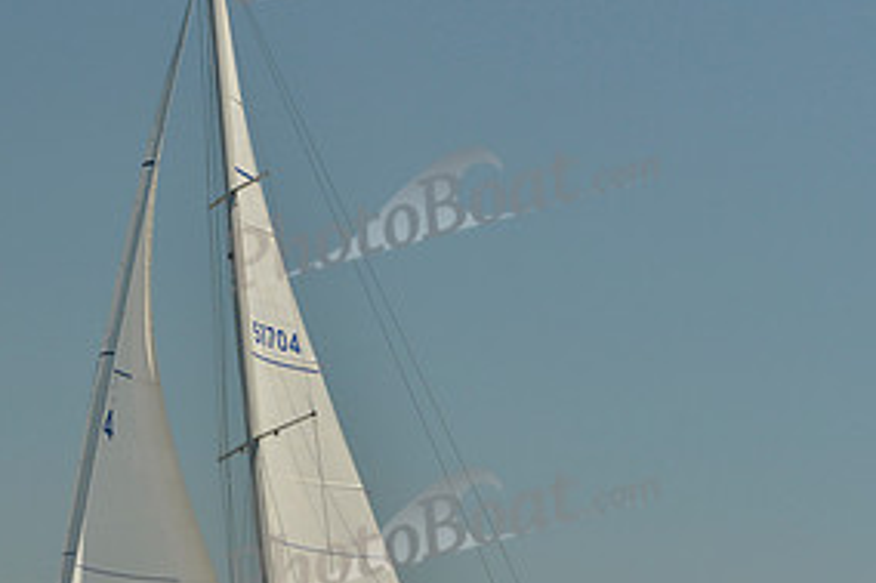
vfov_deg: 9.6
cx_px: 68
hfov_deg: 14.2
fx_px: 3478
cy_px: 415
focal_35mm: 143
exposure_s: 1/1000
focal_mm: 70
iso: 280
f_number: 9
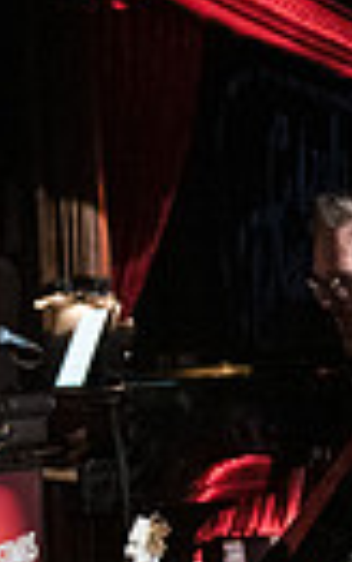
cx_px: 399
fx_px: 1656
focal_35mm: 108
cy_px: 397
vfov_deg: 19.2
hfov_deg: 11.9
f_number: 2.8
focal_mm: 24
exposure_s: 1/200
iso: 4000
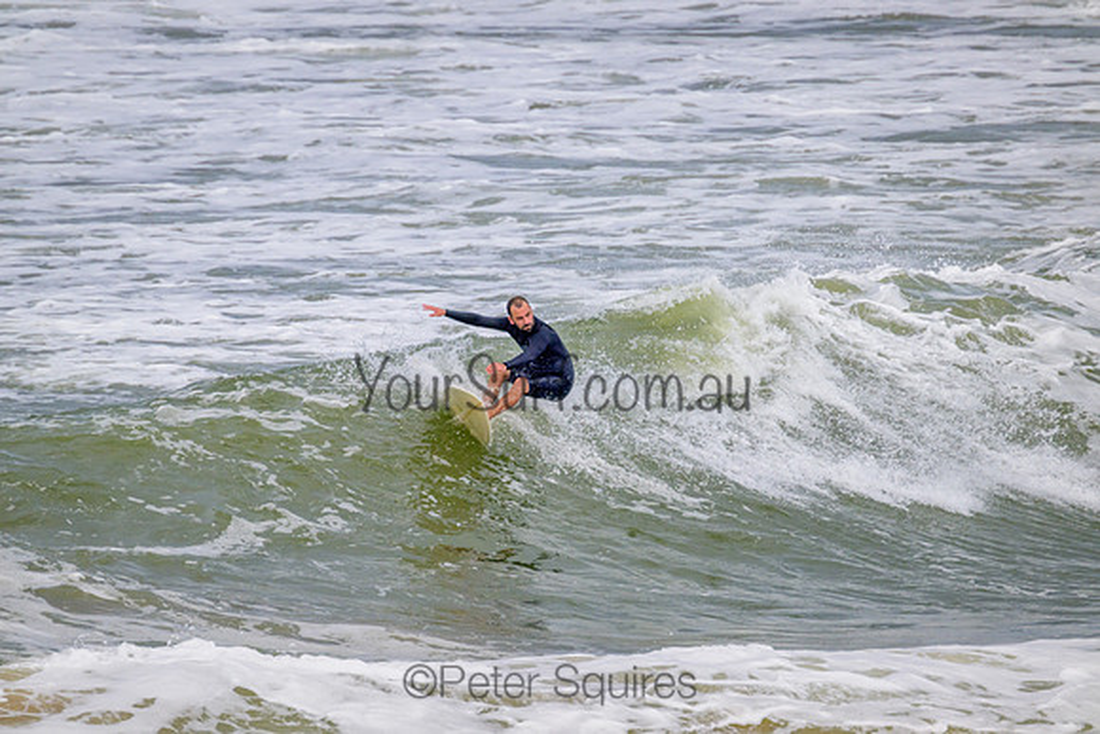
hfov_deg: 2.6
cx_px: 550
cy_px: 367
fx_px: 24449
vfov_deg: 1.7
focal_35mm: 800
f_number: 11
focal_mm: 800
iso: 800
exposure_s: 1/2000
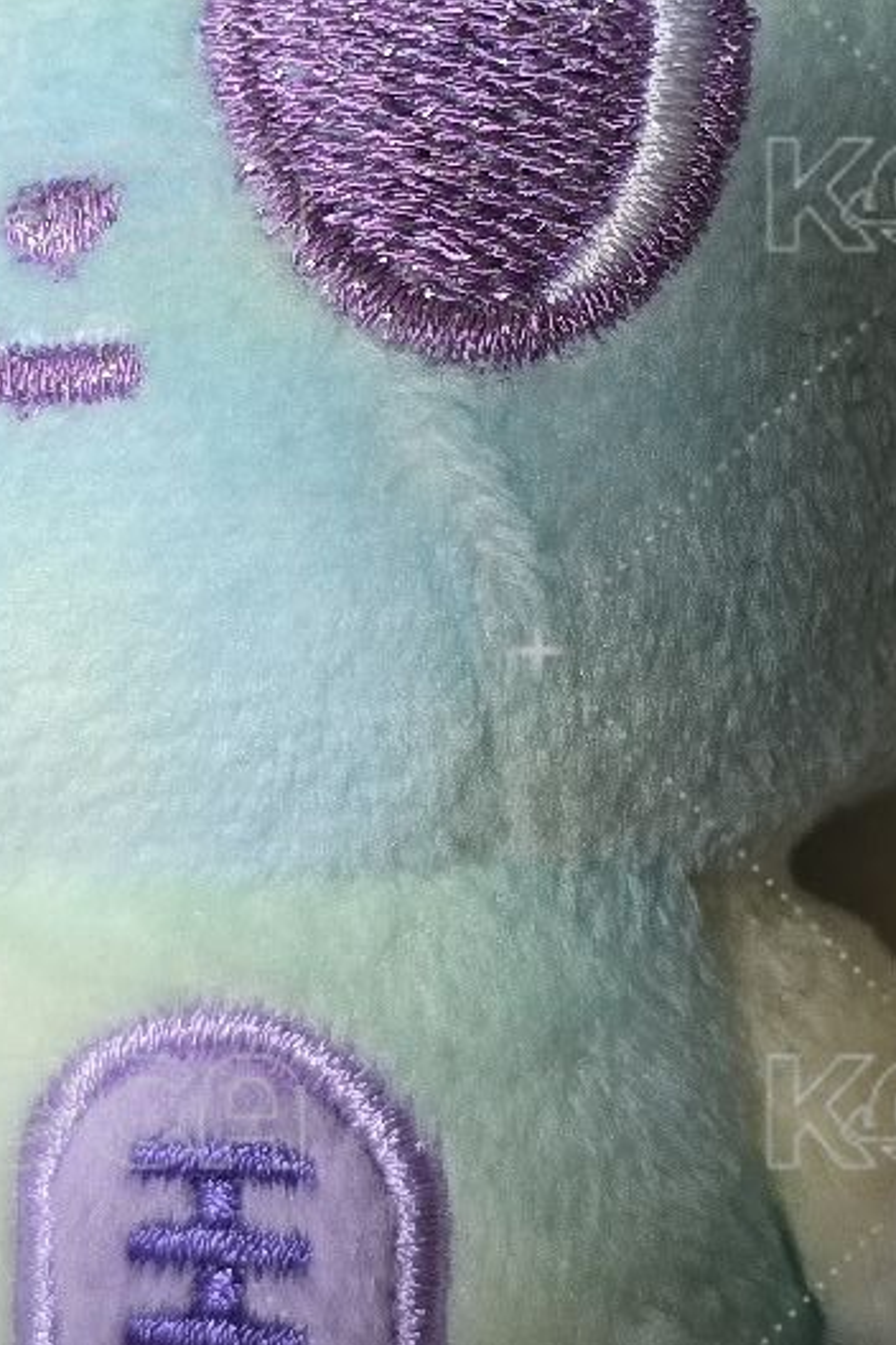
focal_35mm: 87
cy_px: 344
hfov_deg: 15.7
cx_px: 537
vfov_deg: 23.2
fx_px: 3248
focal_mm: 6.3
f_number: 1.7
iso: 100
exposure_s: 1/51
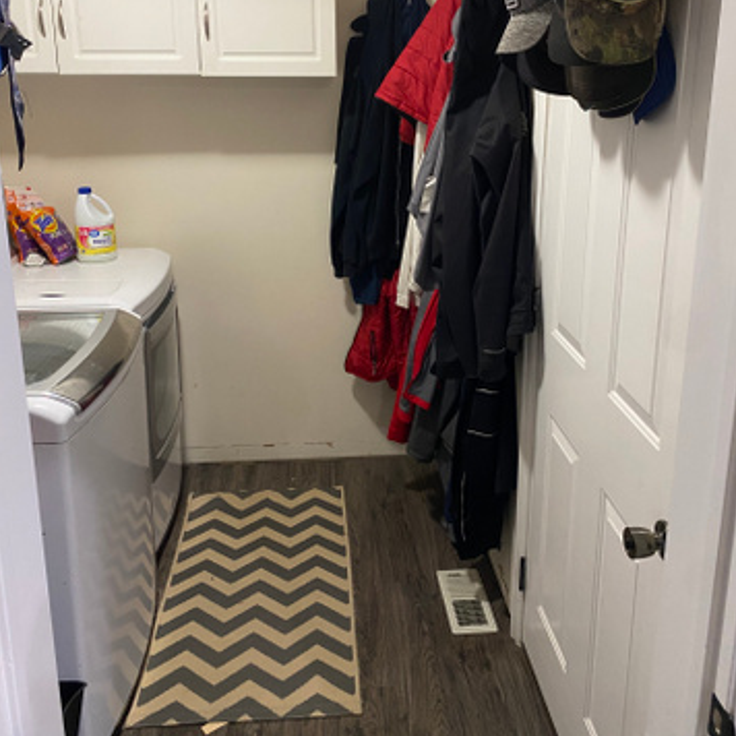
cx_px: 368
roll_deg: -0.7
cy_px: 256
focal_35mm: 31
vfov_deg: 51.7
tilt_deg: -13.3
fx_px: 746
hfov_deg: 52.5
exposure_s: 1/40
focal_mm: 4.25
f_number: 1.8
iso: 400
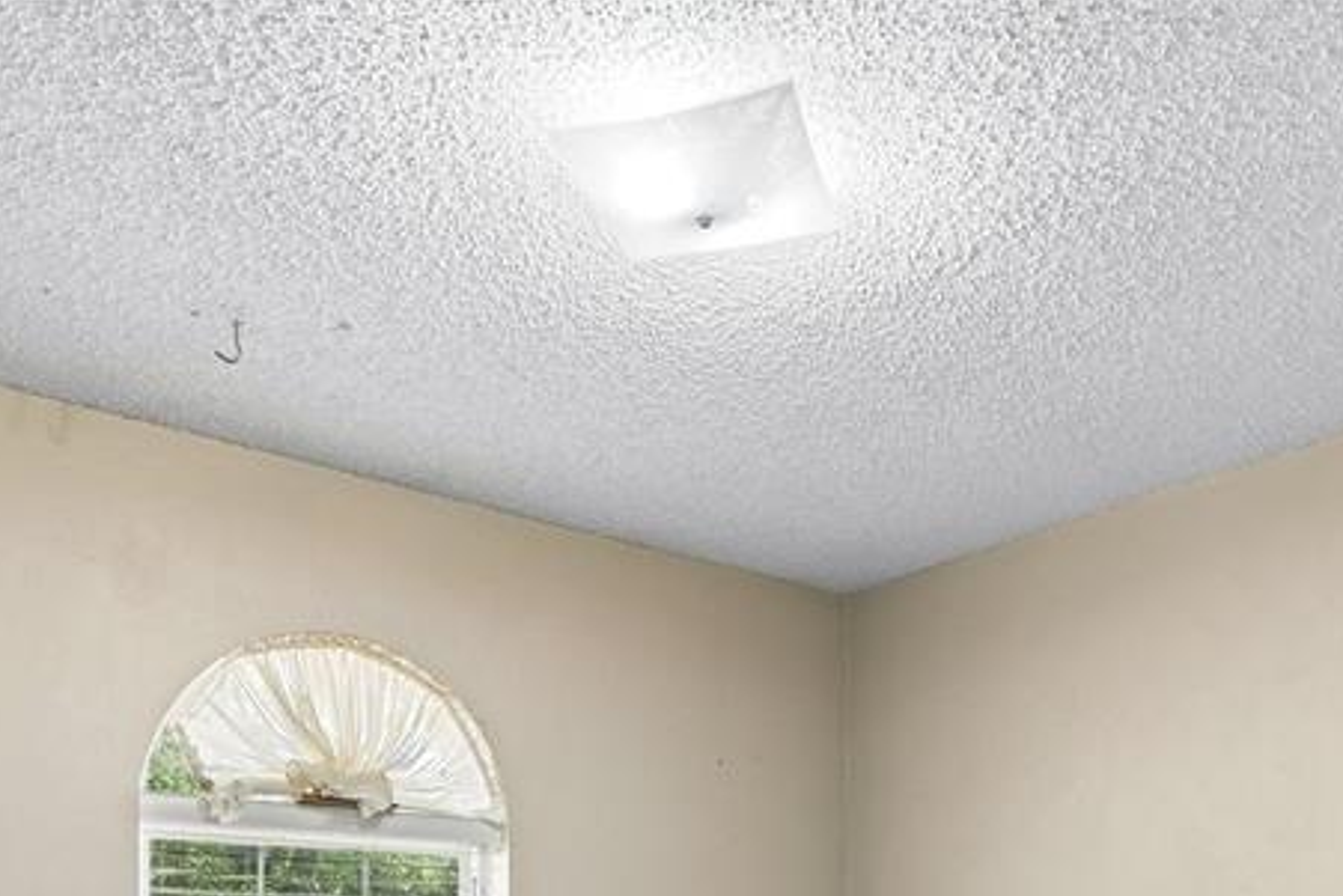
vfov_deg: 33.4
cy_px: 1009
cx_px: 737
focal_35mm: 34
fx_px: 1269
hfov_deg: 55.7
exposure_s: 1/15
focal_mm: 10
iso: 200
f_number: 6.3
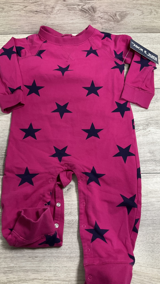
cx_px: 70
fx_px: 241
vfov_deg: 61.0
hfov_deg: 36.6
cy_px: 142
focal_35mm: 32
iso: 80
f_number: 1.8
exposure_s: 1/59
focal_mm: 3
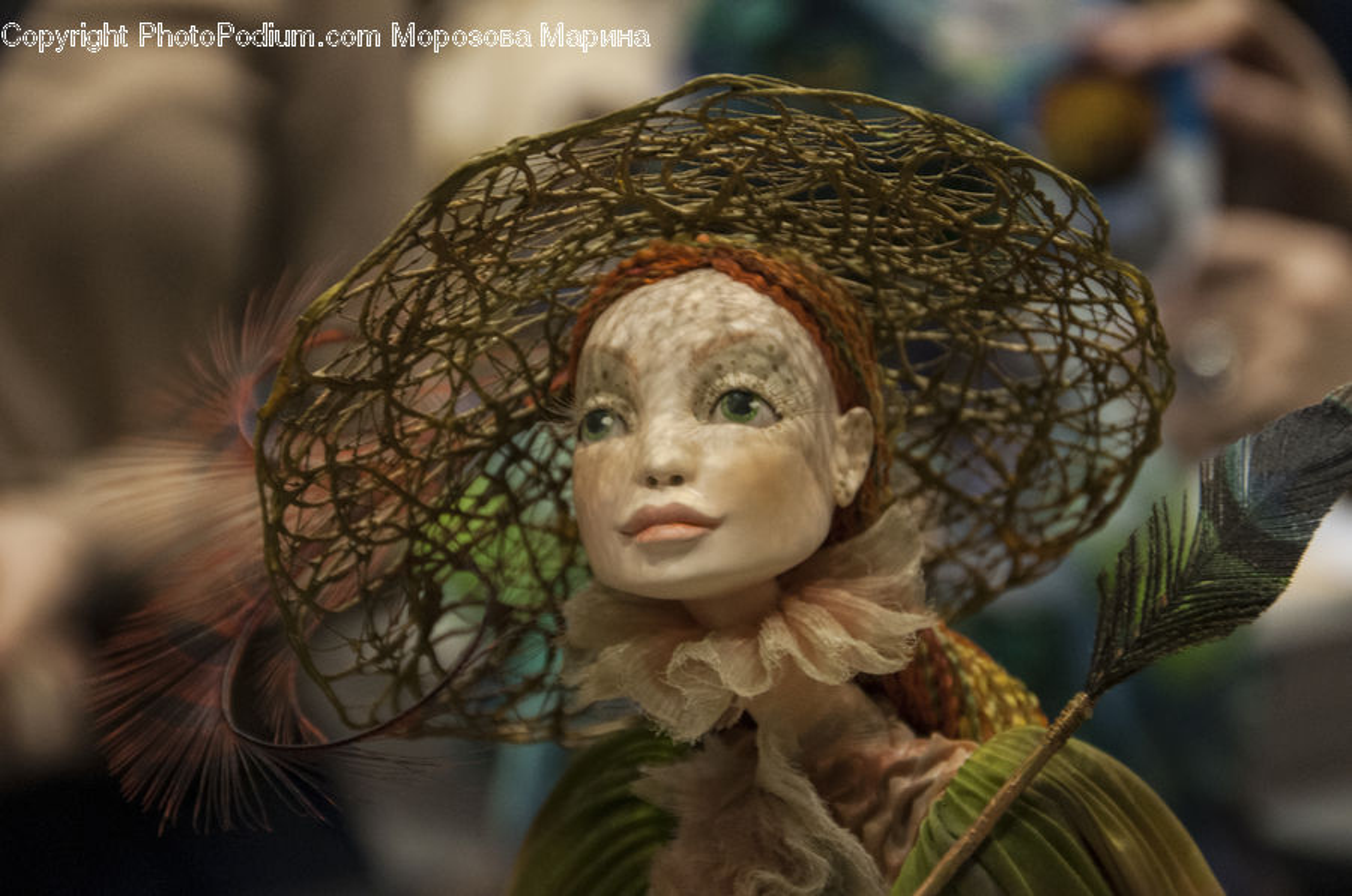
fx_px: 4499
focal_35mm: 120
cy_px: 448
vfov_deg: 11.4
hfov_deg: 17.1
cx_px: 676
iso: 1600
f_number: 5.3
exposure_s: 1/50
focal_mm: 80
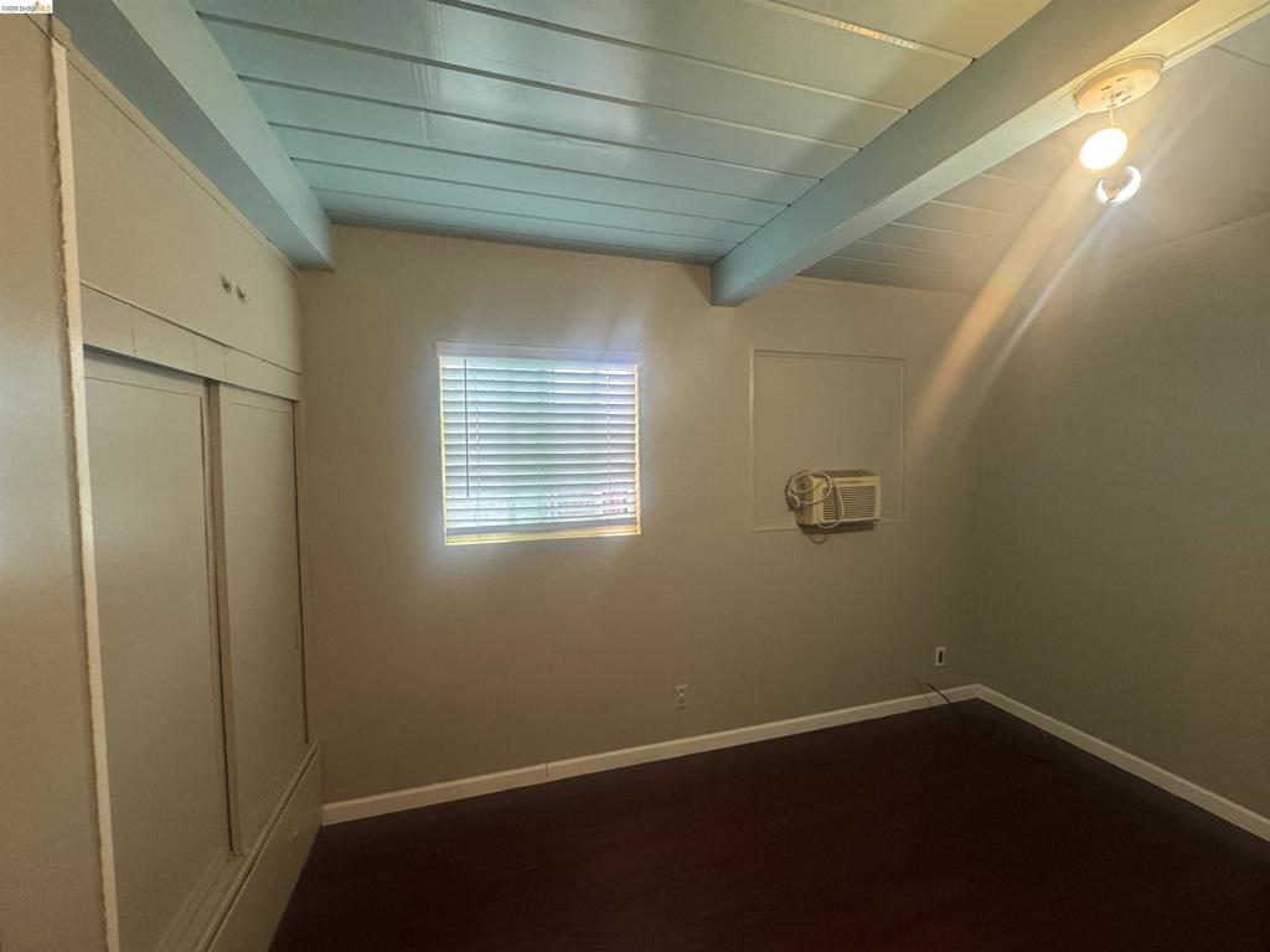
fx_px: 514
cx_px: 635
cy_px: 476
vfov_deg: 85.7
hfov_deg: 102.1
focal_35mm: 14
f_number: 2.2
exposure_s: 1/120
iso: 320
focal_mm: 2.22
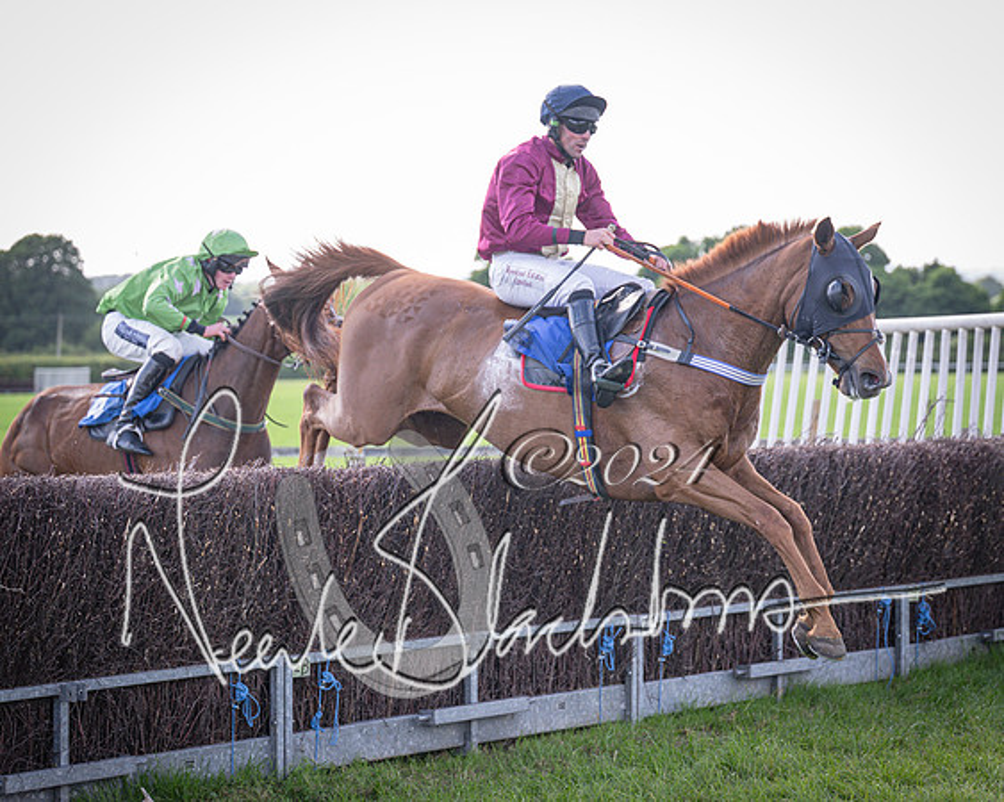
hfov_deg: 20.0
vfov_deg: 16.1
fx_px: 2842
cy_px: 453
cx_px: 537
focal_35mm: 96
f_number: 2.8
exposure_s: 1/1600
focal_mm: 70
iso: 640
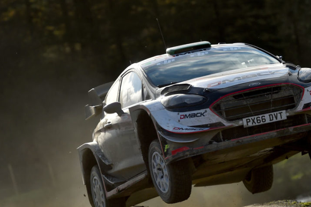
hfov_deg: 7.1
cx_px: 193
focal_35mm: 290
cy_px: 129
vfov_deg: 4.7
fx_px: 2503
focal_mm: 230
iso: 320
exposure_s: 1/2500
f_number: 5
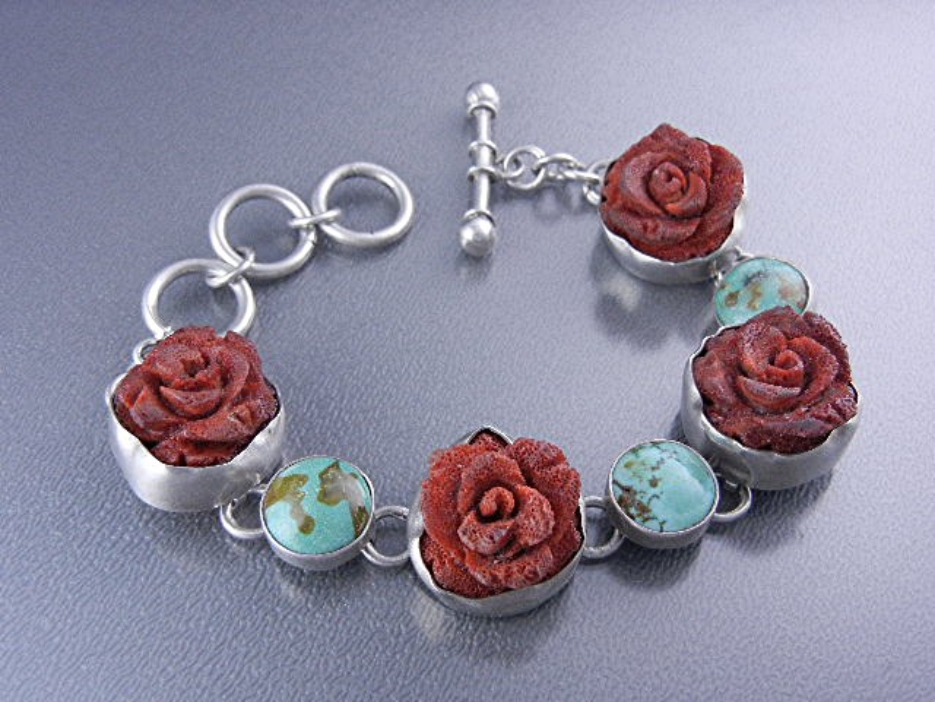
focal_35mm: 45
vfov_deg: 32.2
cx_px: 468
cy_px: 351
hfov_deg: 42.1
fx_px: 1215
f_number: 3.8
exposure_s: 1/28.3
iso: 400
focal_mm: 8.1
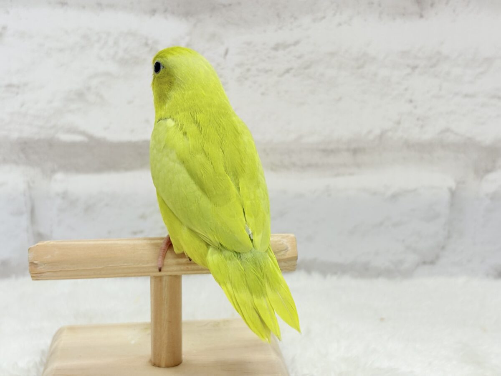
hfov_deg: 36.8
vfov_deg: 28.0
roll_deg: +0.6
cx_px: 250
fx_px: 753
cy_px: 188
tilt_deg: -14.0
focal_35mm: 52
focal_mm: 5.96
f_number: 1.6
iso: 64
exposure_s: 1/100
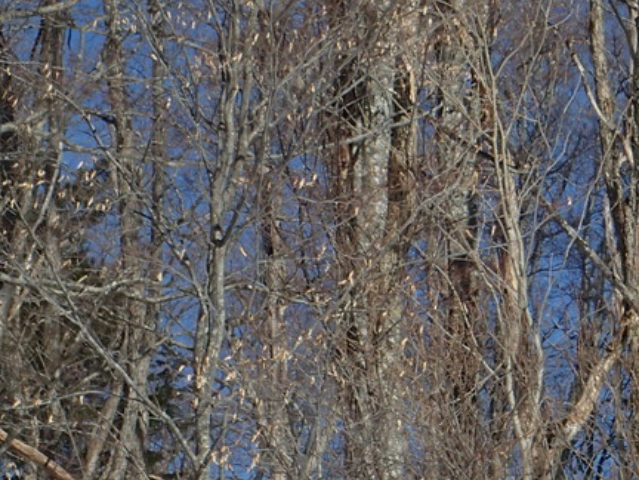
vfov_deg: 6.3
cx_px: 584
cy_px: 293
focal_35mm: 237
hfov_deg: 8.3
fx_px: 4375
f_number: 6.3
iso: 100
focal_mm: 18
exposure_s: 1/500
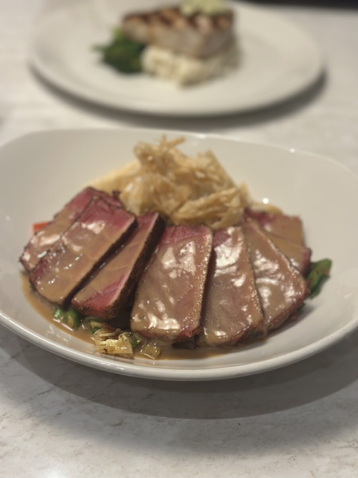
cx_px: 179
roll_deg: -3.4
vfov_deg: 39.7
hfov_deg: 30.3
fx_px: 662
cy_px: 239
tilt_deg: -36.4
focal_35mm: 48
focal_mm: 6.86
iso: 320
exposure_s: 1/60
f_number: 1.78
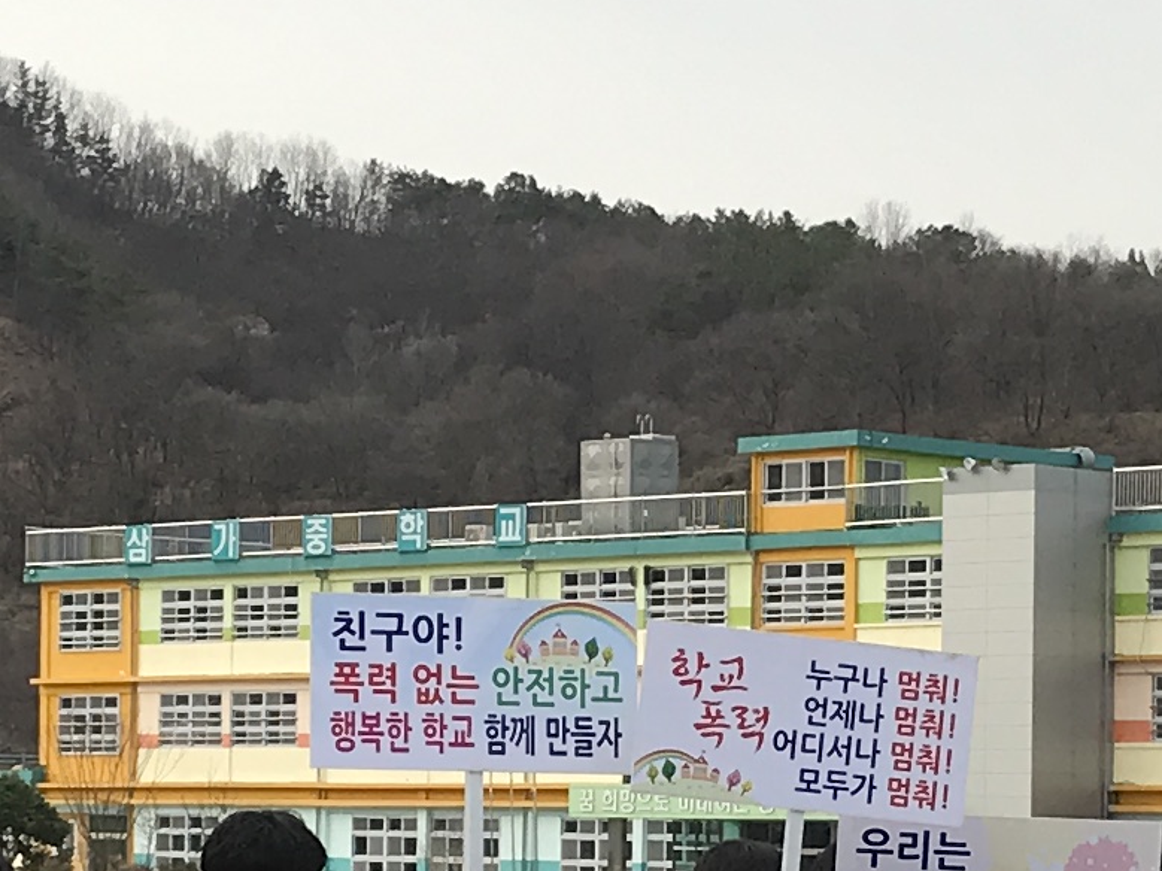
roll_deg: -0.3
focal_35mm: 145
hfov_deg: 13.6
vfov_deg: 10.2
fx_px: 4867
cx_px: 573
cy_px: 741
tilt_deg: +1.6
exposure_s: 1/1140
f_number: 1.8
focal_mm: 3.99
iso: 20
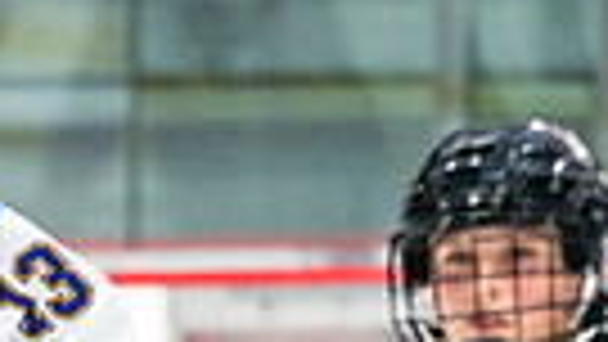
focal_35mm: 1242
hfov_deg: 1.7
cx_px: -30
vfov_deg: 1.0
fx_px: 20027
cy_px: 654
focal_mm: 200
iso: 640
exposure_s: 1/640
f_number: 2.8
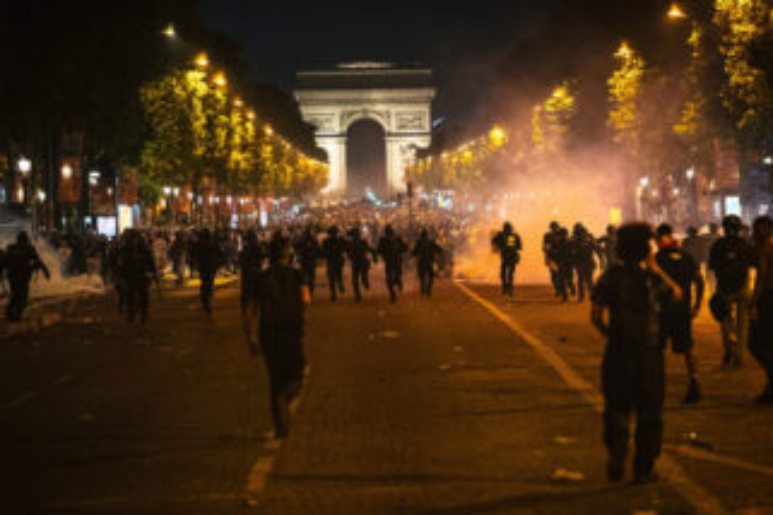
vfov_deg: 9.0
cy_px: 255
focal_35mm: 152
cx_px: 361
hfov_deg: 13.5
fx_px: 3264
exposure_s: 1/125
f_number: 3.2
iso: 5000
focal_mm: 125
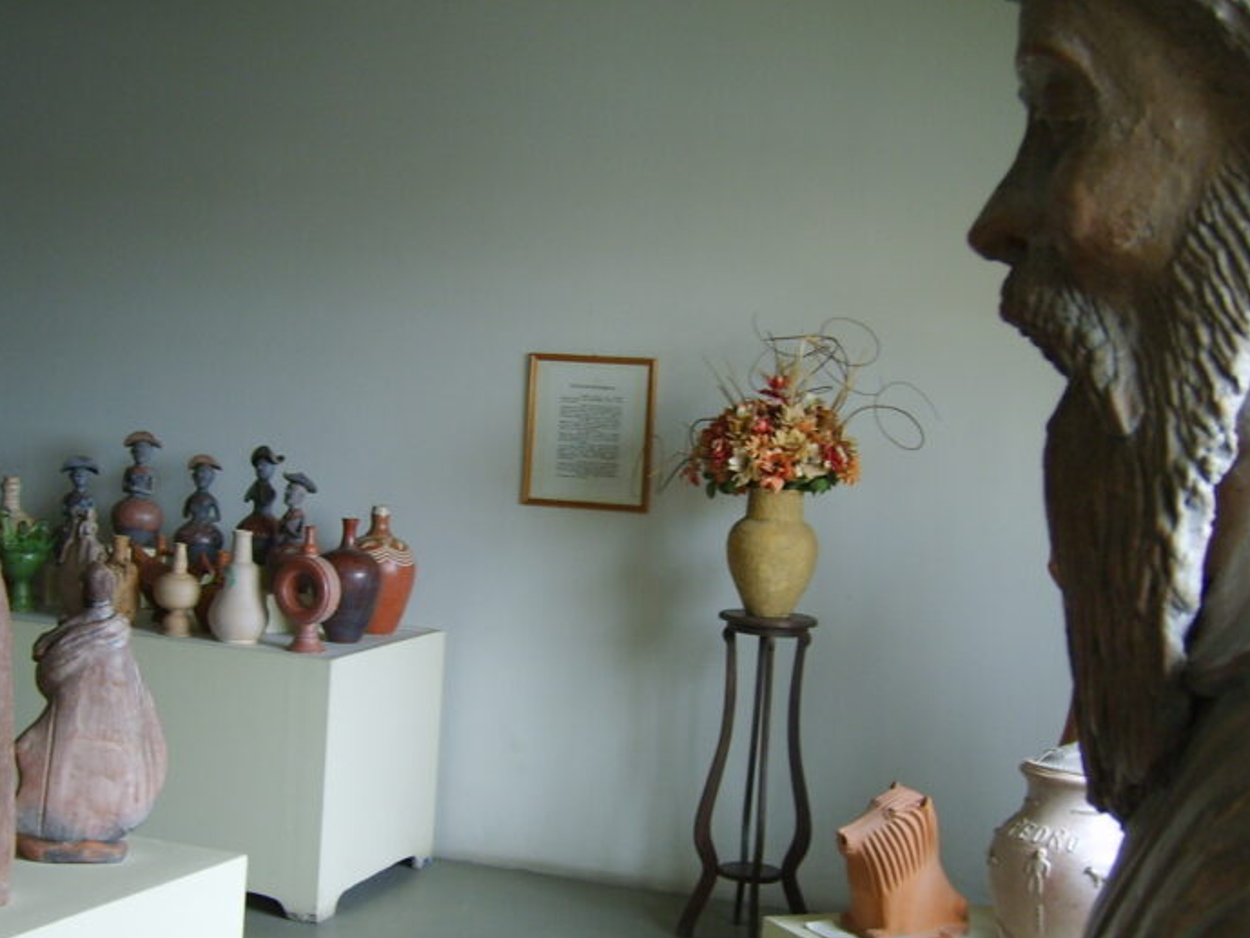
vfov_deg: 28.0
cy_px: 506
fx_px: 1878
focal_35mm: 52
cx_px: 513
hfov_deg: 36.7
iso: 64
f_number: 2.8
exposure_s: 1/30
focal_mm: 5.8
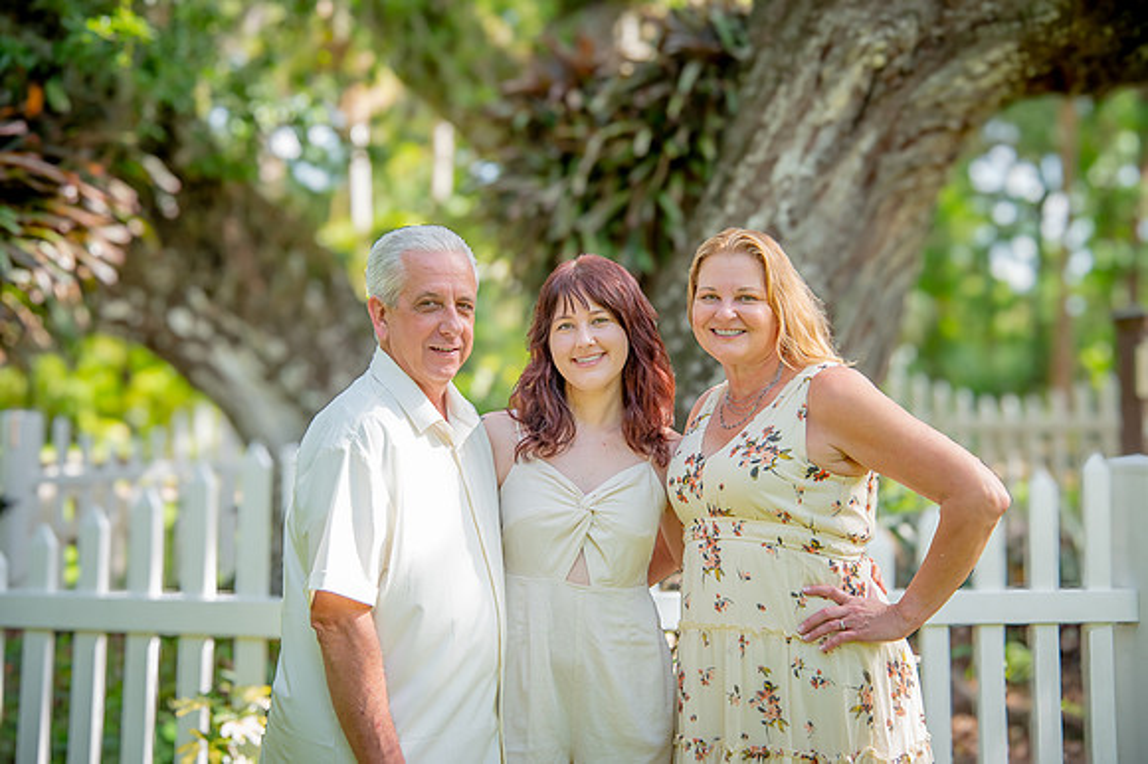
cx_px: 574
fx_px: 1848
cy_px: 382
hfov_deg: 34.5
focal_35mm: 58
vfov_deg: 23.4
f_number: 4
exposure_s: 1/400
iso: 800
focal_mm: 58
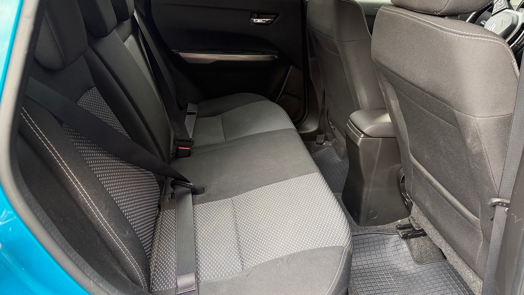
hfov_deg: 69.9
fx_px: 375
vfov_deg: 42.8
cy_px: 127
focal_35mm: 27
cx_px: 262
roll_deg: -2.9
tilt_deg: -24.4
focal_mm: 6.76
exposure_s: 1/106
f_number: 1.78
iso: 200
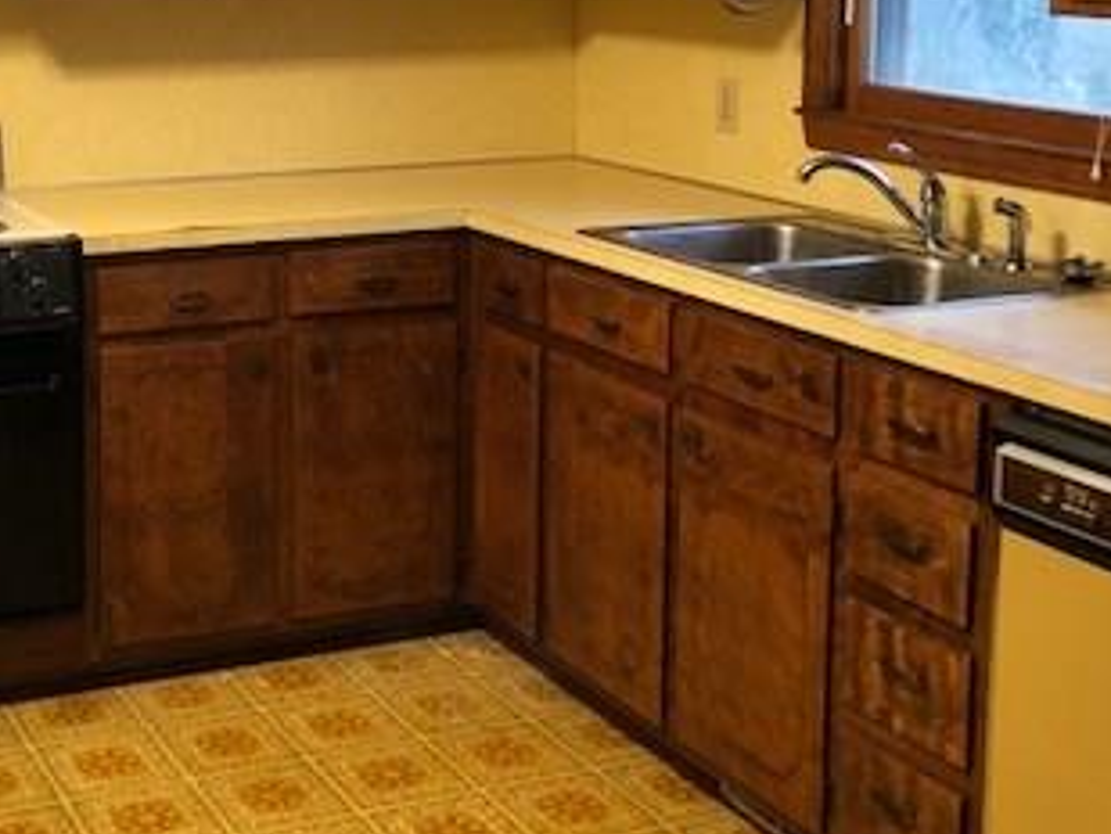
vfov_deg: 24.8
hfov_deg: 32.3
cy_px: 144
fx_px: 1862
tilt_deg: -4.4
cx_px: 227
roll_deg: +1.1
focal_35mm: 58
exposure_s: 1/15
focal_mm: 3.99
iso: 64
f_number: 1.8
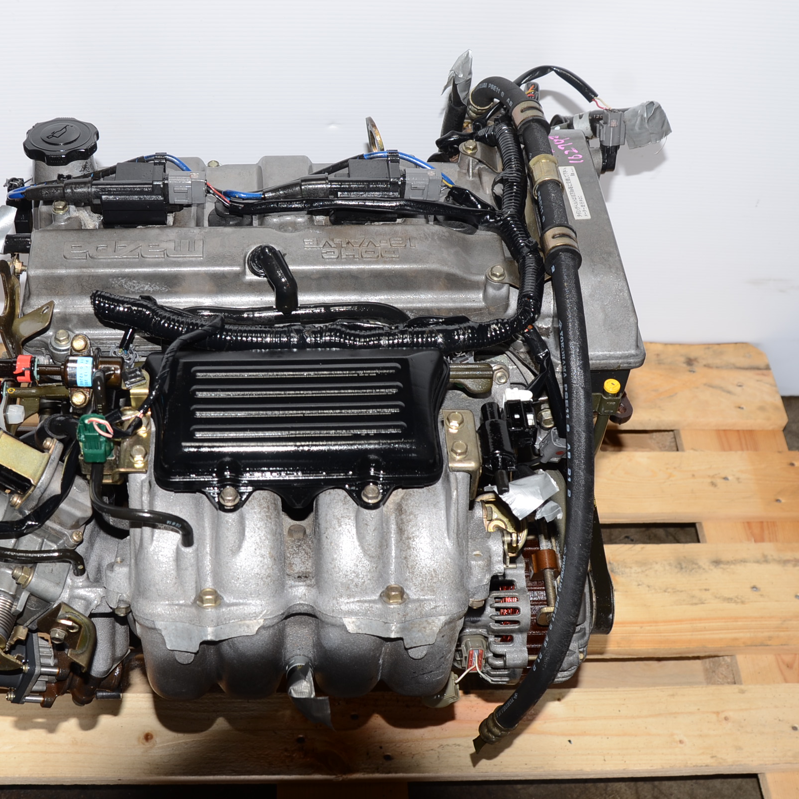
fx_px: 1227
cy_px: 402
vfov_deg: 36.1
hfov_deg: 35.8
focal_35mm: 47
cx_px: 295
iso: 100
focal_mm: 24
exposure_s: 1/40
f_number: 6.3
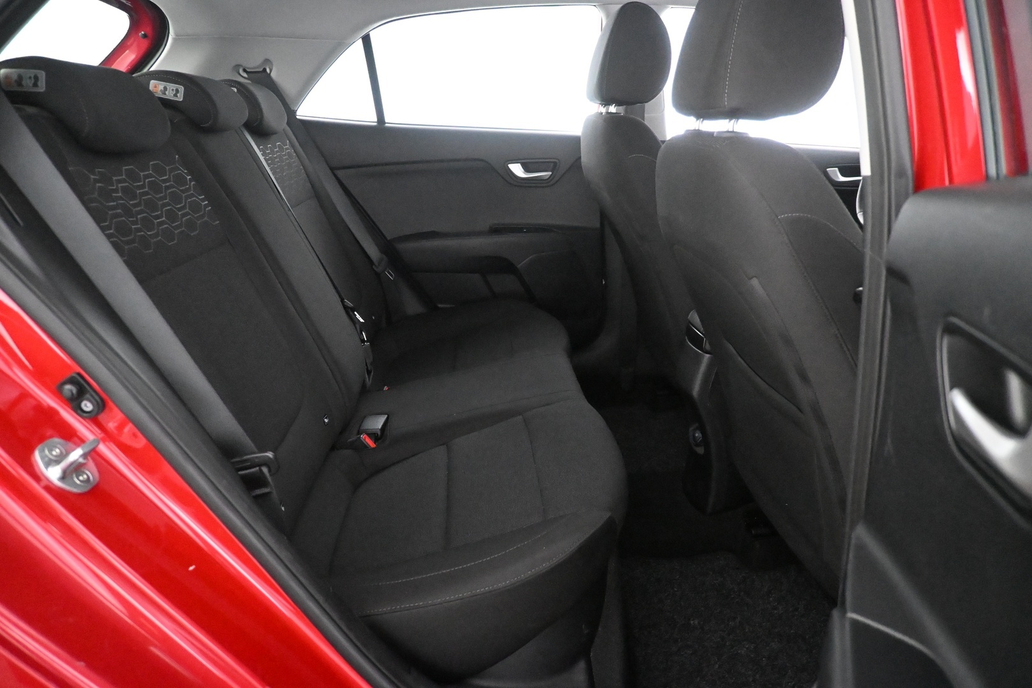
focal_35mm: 24
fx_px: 688
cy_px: 344
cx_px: 516
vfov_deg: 53.1
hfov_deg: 73.7
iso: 12800
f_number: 3.5
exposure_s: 1/60
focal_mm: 16
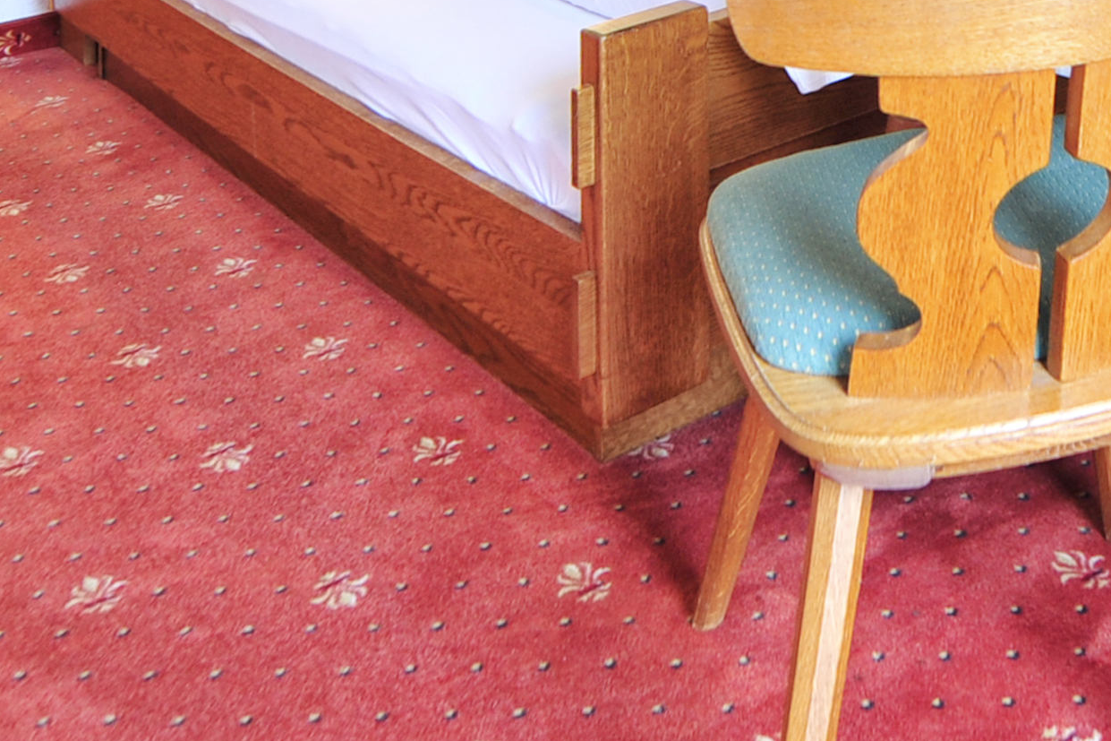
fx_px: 1481
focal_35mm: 48
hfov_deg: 38.2
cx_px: 1009
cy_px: -92
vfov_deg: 25.8
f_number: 2.8
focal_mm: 14
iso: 500
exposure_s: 1/10
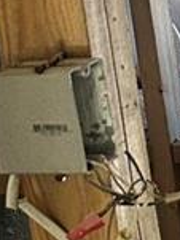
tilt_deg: -15.5
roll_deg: +1.1
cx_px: 701
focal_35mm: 191
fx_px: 1326
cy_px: 156
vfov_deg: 10.4
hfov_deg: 6.4
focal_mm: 6.86
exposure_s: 1/71
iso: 250
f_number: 1.78
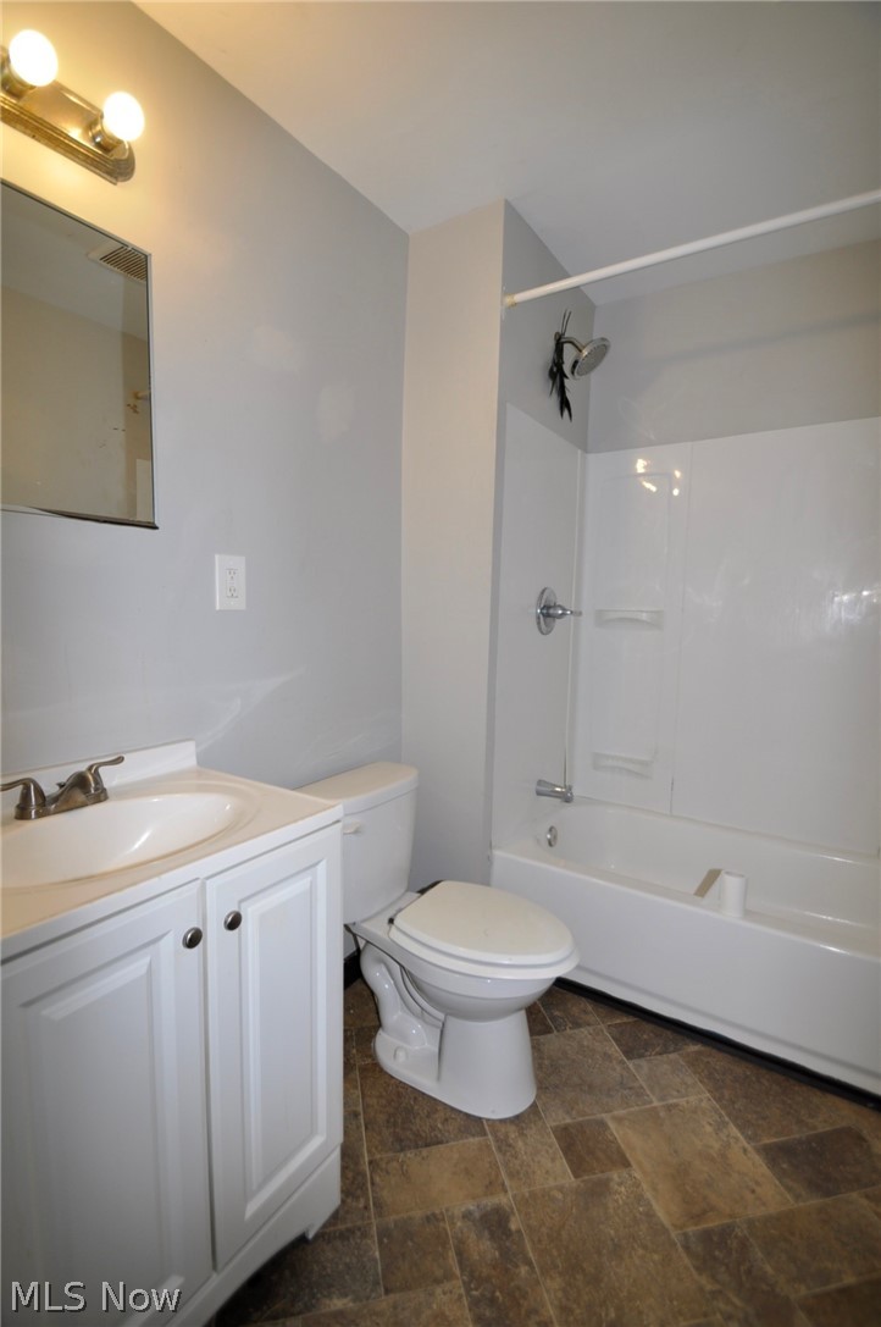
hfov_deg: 77.2
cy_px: 664
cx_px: 440
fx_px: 552
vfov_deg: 100.5
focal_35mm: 15
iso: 200
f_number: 4
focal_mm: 10
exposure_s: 1/60
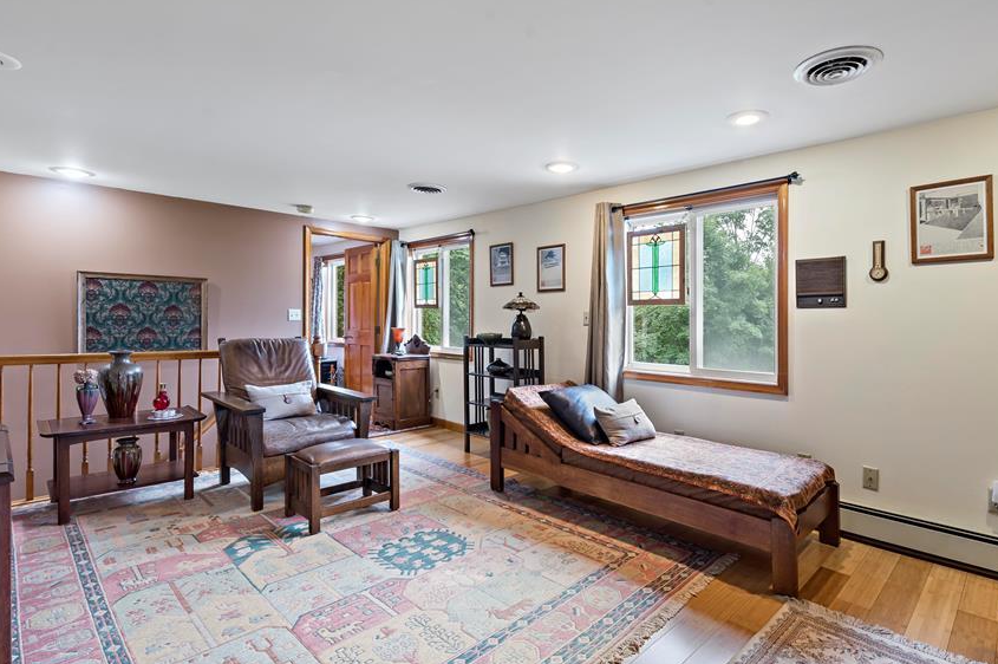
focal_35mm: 18
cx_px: 542
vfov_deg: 67.3
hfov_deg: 89.8
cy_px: 337
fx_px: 499
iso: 320
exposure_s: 1/3
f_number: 9
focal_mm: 14
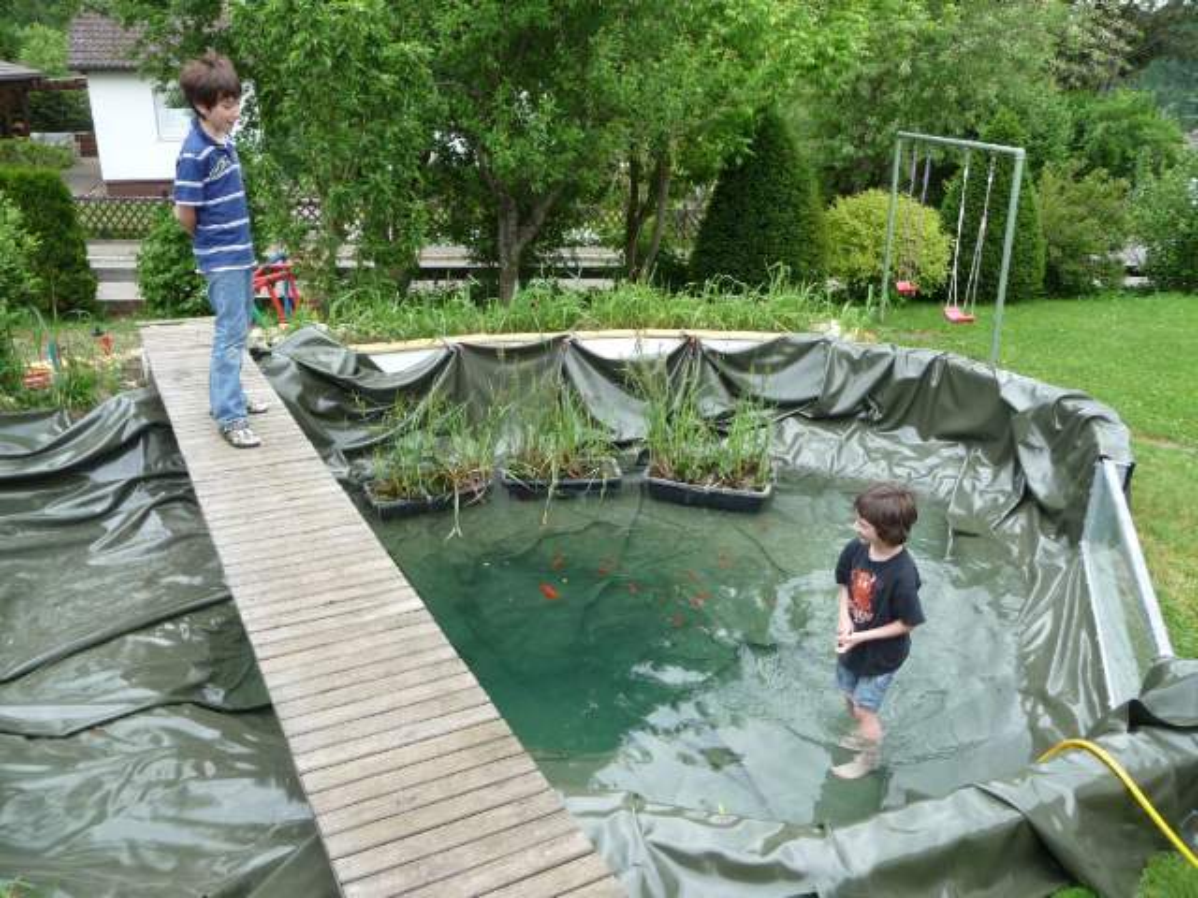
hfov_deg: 63.4
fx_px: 969
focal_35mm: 28
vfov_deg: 49.7
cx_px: 599
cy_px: 449
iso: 100
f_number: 3.3
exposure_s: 1/60
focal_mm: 4.7
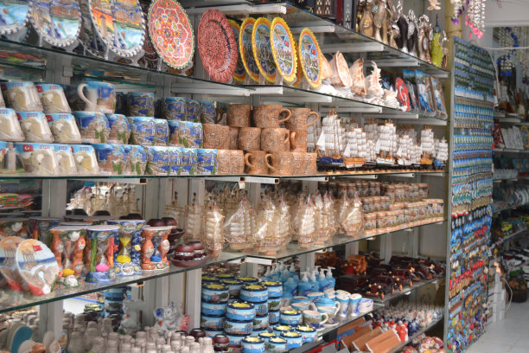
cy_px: 176
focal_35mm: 48
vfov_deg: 28.1
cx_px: 264
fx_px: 705
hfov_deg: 41.1
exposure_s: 1/100
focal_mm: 32
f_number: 5
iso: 400
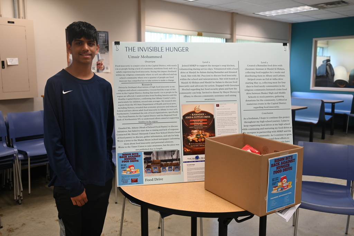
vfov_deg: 39.9
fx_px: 324
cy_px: 118
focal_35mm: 33
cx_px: 177
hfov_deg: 57.3
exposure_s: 1/125
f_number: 4
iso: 1000
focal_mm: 33
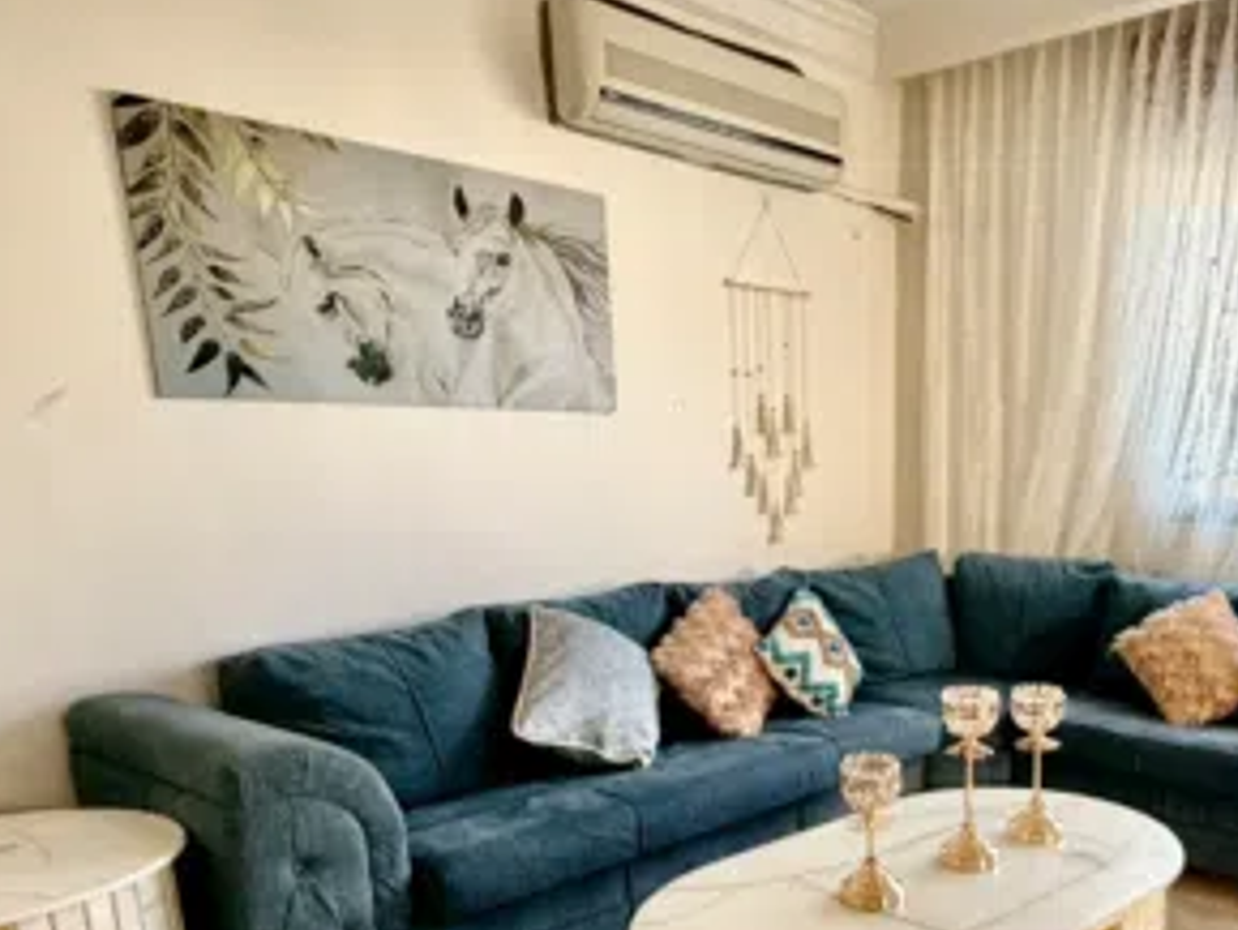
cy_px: 720
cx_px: 925
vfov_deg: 43.7
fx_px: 1109
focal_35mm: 31
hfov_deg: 55.6
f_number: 2.2
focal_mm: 2.22
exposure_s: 1/106
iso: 320
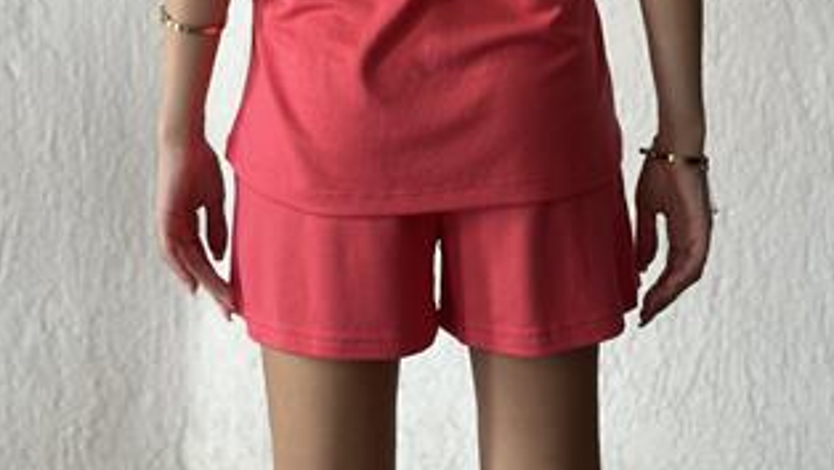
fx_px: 1571
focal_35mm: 71
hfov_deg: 29.7
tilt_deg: -2.1
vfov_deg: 16.5
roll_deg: +0.5
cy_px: -48
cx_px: 422
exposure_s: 1/72
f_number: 1.78
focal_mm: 6.86
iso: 125
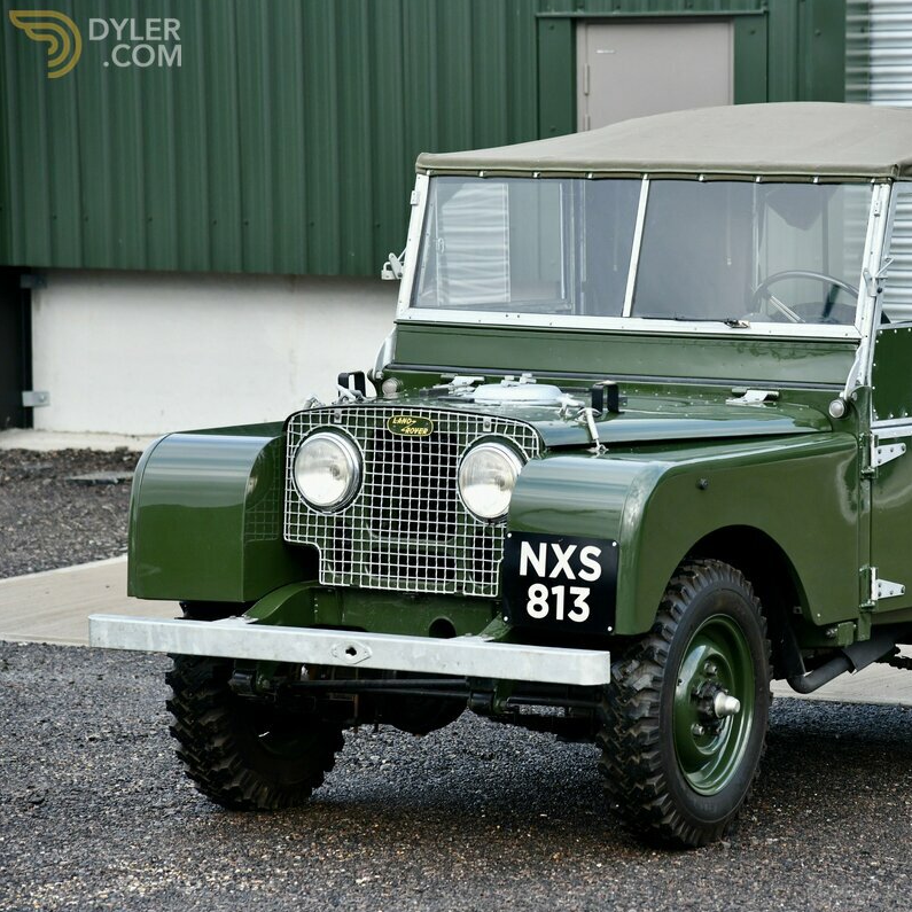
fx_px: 4590
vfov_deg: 11.3
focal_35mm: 154
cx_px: 686
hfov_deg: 11.3
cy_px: 458
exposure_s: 1/800
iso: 1250
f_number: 5.6
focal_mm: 120
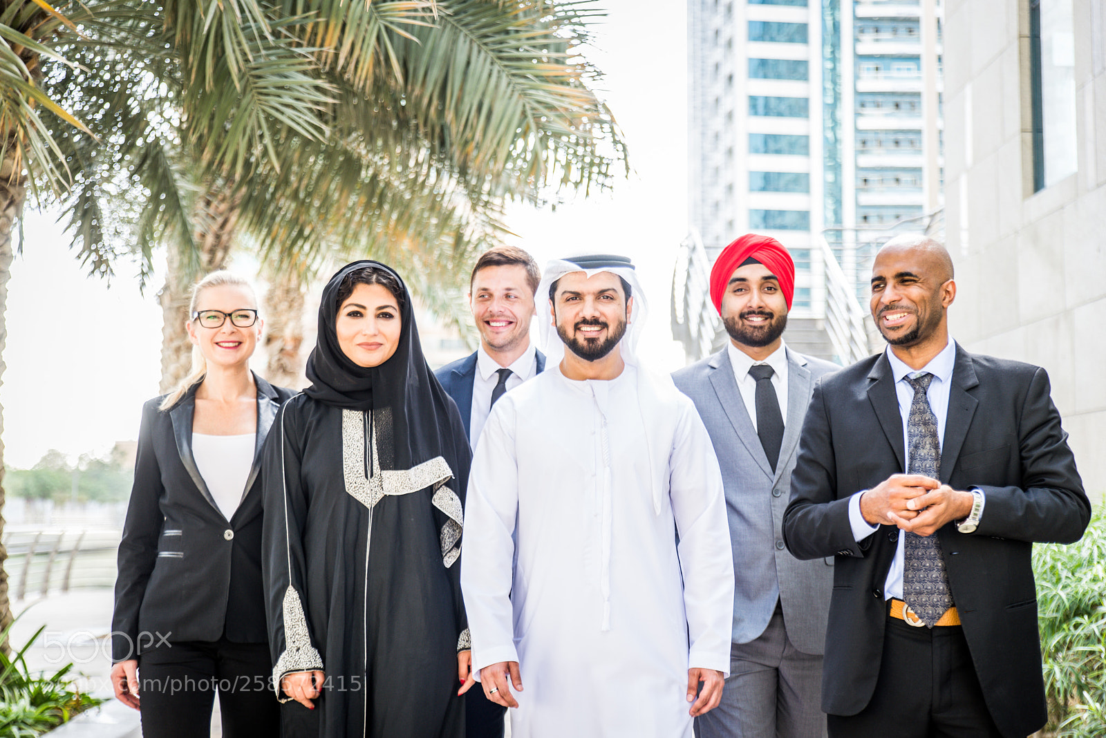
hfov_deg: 39.6
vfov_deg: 27.0
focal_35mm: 50
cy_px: 369
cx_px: 553
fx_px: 1537
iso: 200
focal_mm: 50
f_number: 2.8
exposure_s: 1/200
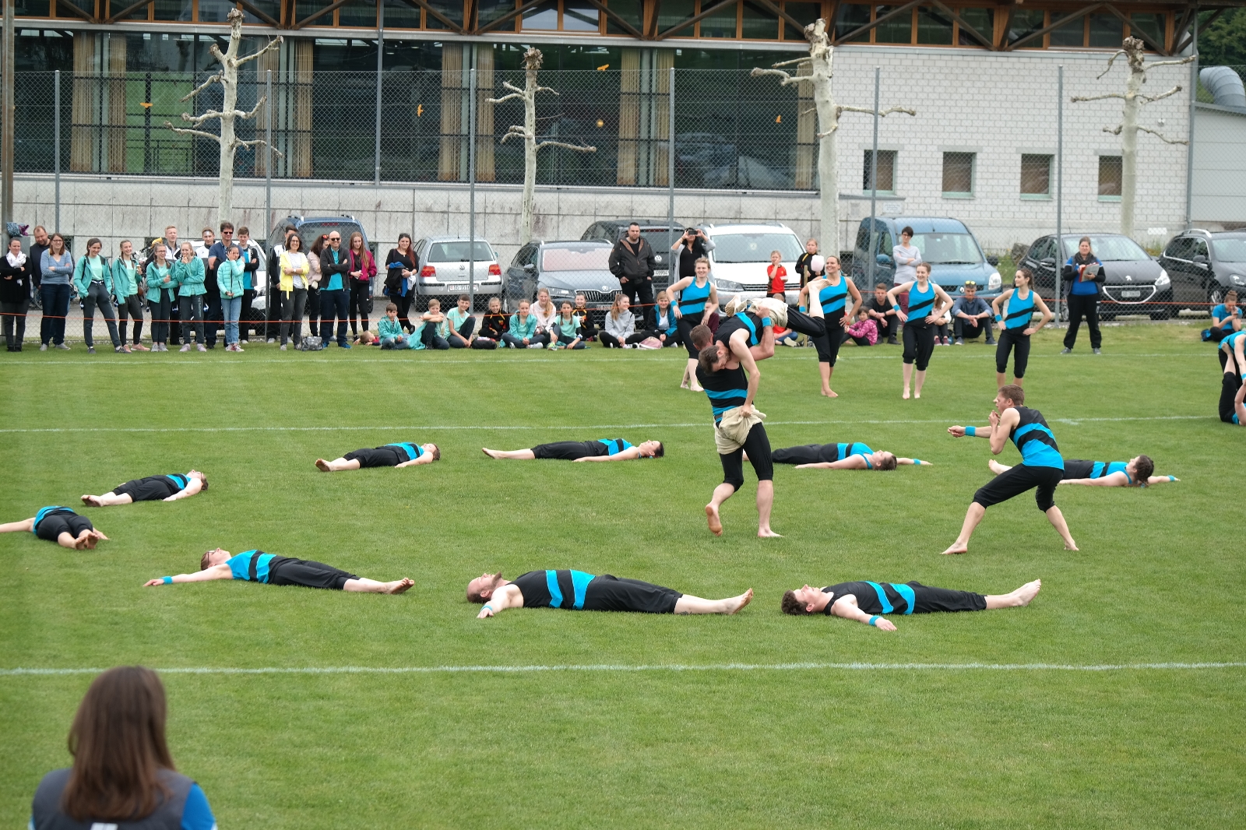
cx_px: 623
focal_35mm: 107
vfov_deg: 12.8
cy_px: 415
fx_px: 3702
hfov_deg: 19.1
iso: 100
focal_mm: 70
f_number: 5
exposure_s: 1/250
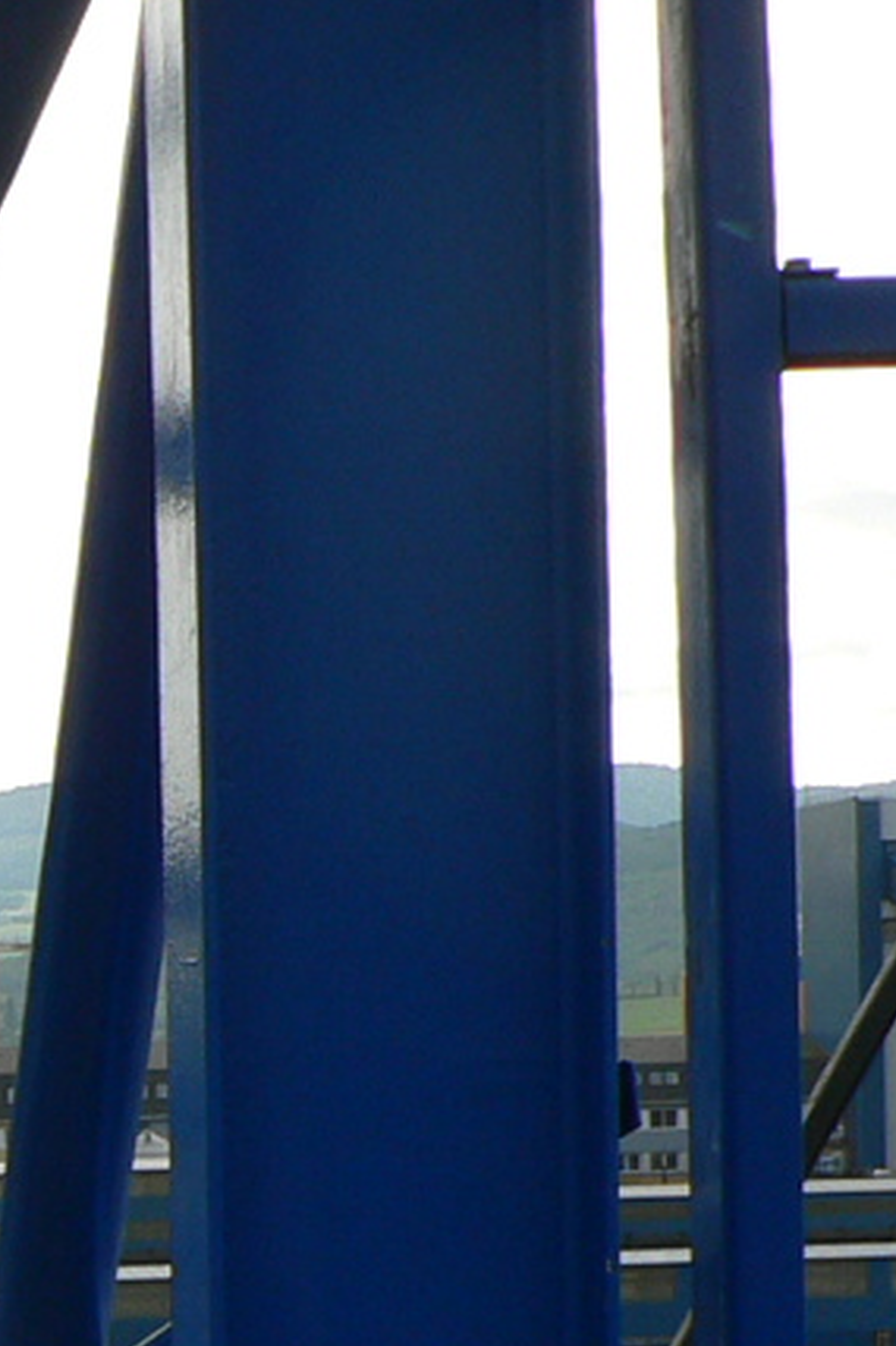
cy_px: 1638
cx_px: -1028
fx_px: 5230
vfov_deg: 14.2
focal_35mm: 140
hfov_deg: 9.1
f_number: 4
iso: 80
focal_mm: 6
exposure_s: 1/400
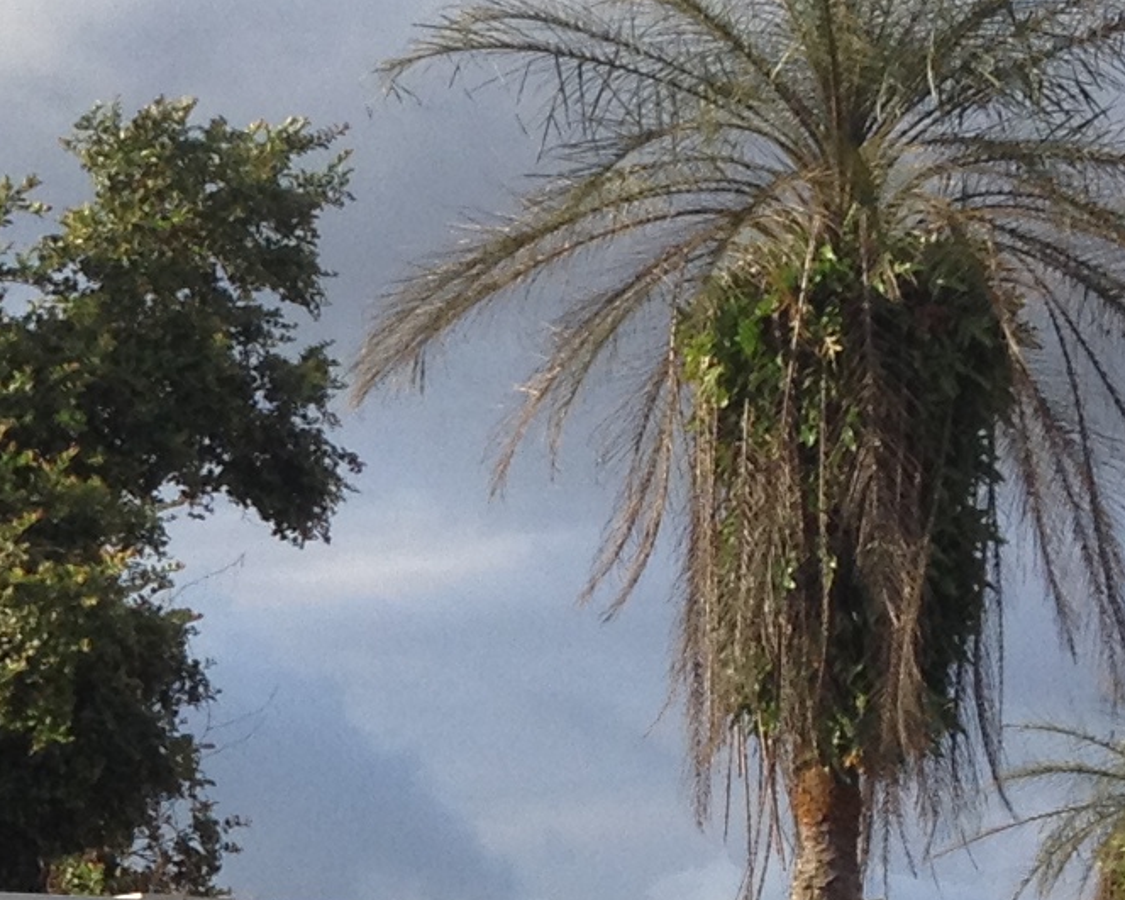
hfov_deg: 11.1
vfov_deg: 9.0
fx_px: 5593
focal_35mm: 168
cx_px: -439
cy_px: 1193
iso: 50
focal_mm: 4.28
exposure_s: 1/756
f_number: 2.4
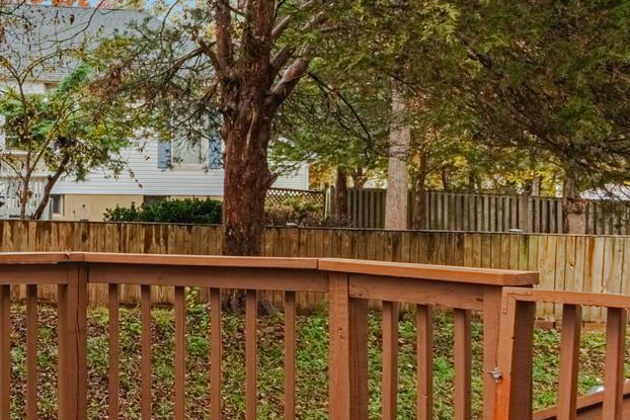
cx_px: -380
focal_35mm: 56
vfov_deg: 24.2
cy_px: 192
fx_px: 980
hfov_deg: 24.7
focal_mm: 17
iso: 200
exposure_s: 1/4000
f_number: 11
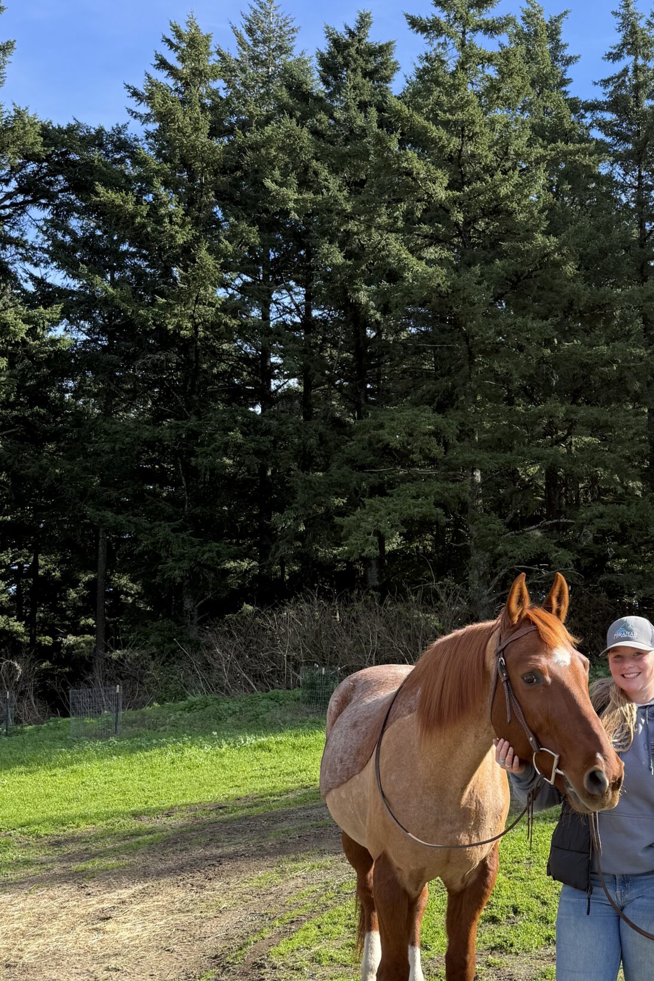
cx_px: 526
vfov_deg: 49.5
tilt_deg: +9.6
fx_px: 1063
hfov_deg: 33.2
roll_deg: +0.4
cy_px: 534
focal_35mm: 39
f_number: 1.78
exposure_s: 1/1493
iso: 80
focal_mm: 6.76
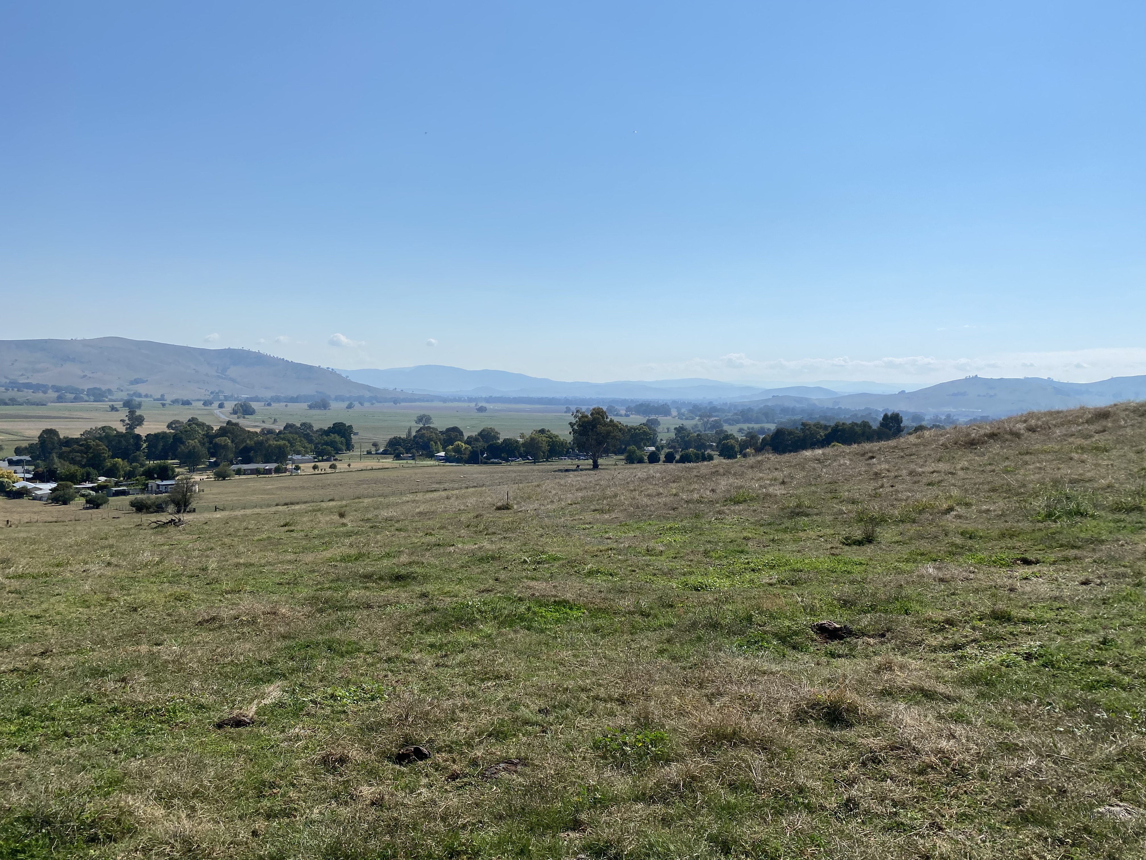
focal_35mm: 26
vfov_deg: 53.1
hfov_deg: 67.3
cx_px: 573
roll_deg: -2.4
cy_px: 430
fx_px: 861
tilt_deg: -1.4
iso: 32
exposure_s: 1/6410
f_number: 1.8
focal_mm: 4.25
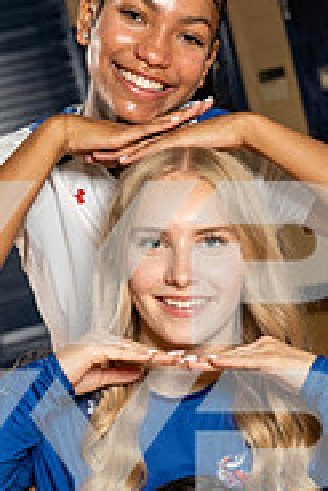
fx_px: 1637
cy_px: 454
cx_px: 165
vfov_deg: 16.8
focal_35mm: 120
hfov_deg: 11.4
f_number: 5.6
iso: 500
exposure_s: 1/250
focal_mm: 49
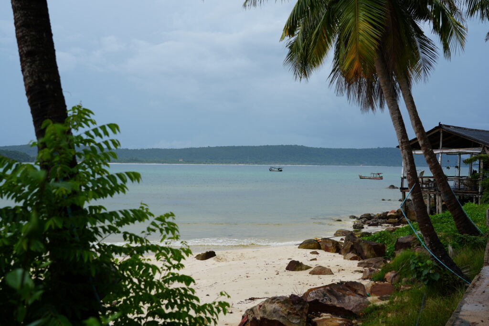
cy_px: 163
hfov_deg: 46.4
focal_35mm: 42
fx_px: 571
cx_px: 244
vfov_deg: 31.9
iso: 100
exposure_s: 1/400
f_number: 5
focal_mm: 42
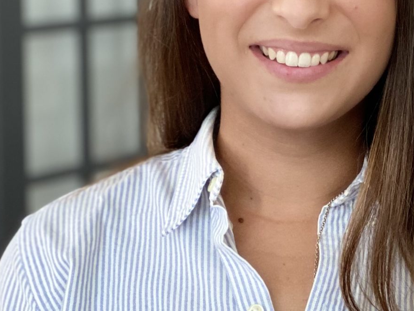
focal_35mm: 150
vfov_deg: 9.9
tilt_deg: -4.6
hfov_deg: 12.6
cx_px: 577
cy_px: 50
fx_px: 1795
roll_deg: -0.9
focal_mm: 6
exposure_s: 1/40
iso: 125
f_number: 2
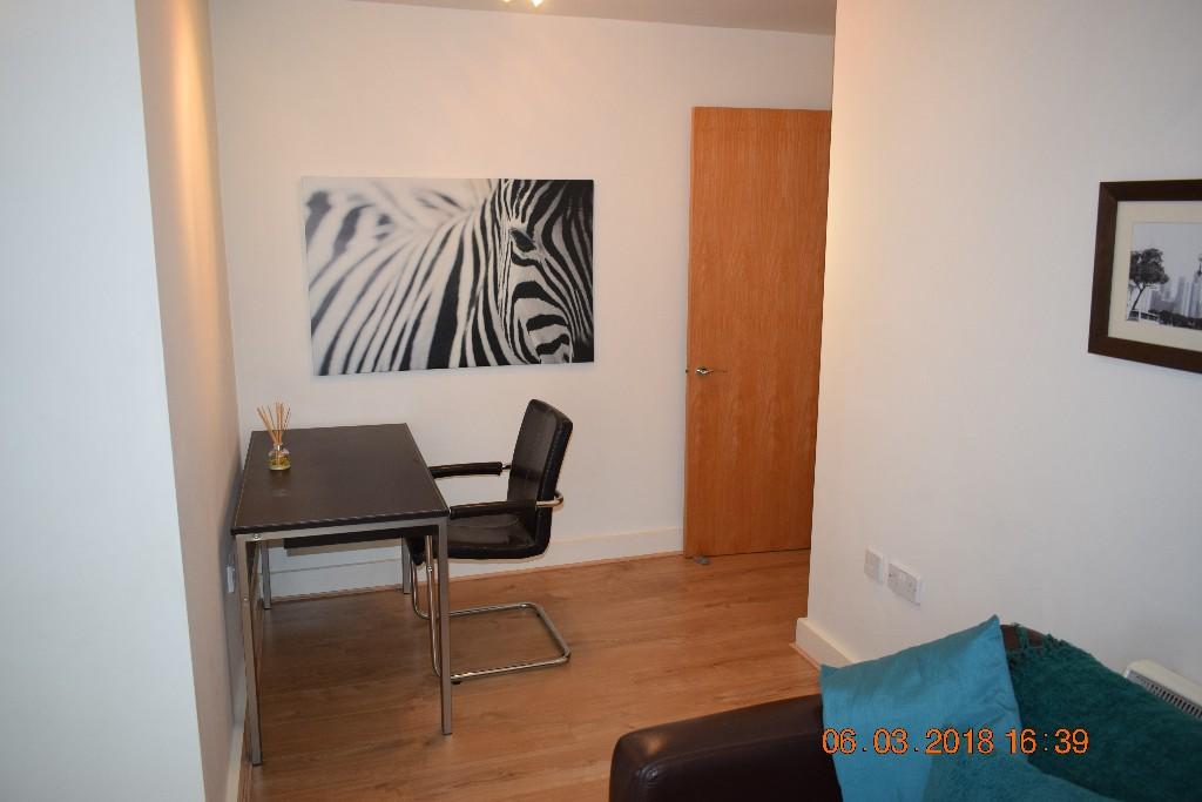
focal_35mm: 27
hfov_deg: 67.4
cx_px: 601
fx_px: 902
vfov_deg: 47.9
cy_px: 401
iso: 800
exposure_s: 1/80
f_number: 4.5
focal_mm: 18
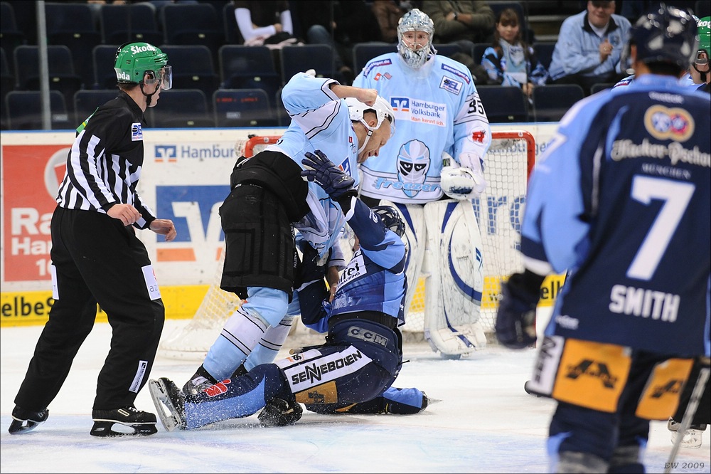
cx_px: 356
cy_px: 237
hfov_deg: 10.3
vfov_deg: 6.9
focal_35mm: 200
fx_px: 3948
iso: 2000
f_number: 4
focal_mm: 200
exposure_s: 1/640
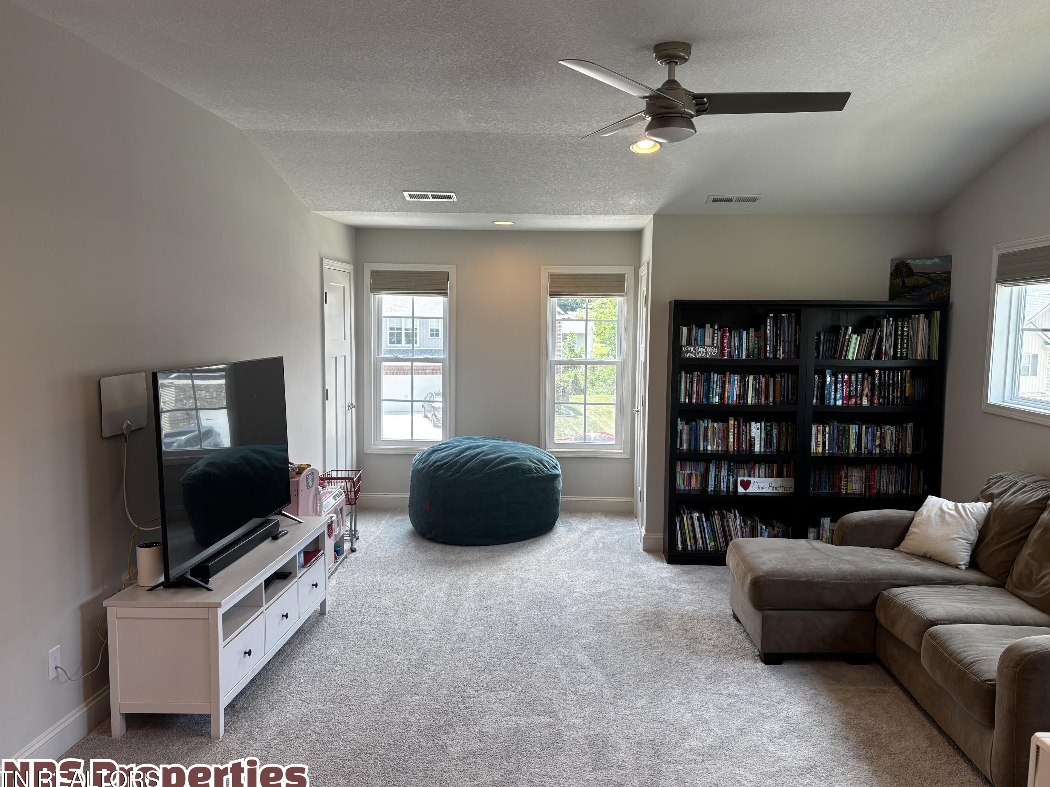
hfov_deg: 63.4
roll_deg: -1.0
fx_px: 849
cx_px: 546
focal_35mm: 28
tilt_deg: -5.7
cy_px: 395
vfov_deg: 49.7
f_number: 1.6
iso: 64
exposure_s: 1/120
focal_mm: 5.96
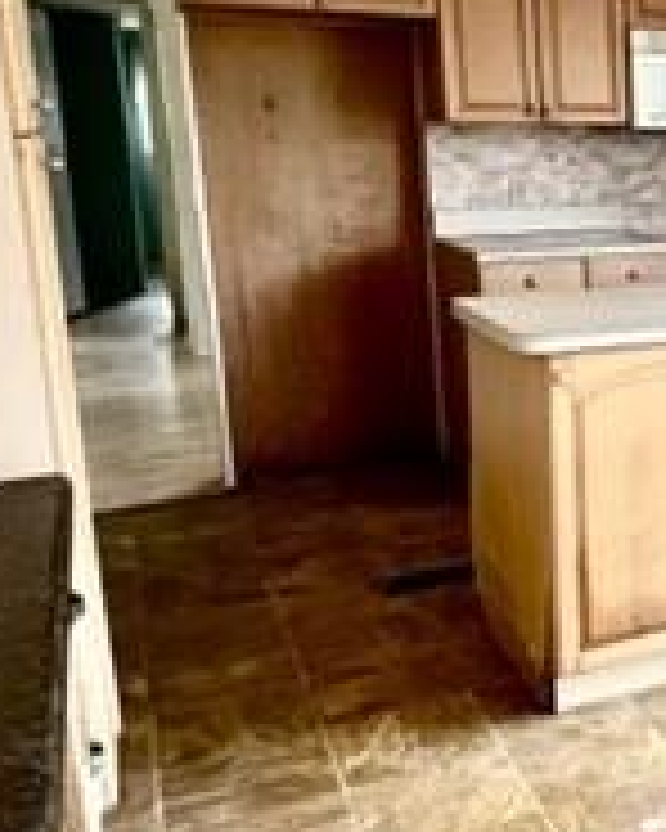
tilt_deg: -9.5
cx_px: 1012
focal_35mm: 44
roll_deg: -0.2
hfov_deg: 25.3
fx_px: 1084
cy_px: 319
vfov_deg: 41.7
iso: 32
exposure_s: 1/128
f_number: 1.8
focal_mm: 1.57
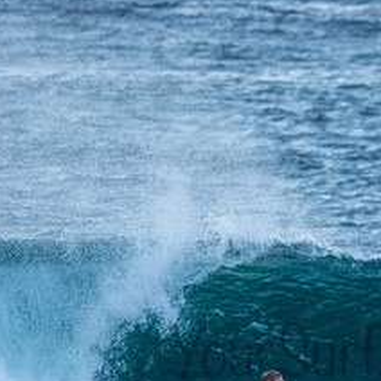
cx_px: 358
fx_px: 21742
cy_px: 335
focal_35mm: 1746
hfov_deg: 1.0
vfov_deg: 1.0
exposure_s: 1/400
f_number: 5.6
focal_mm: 500
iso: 500
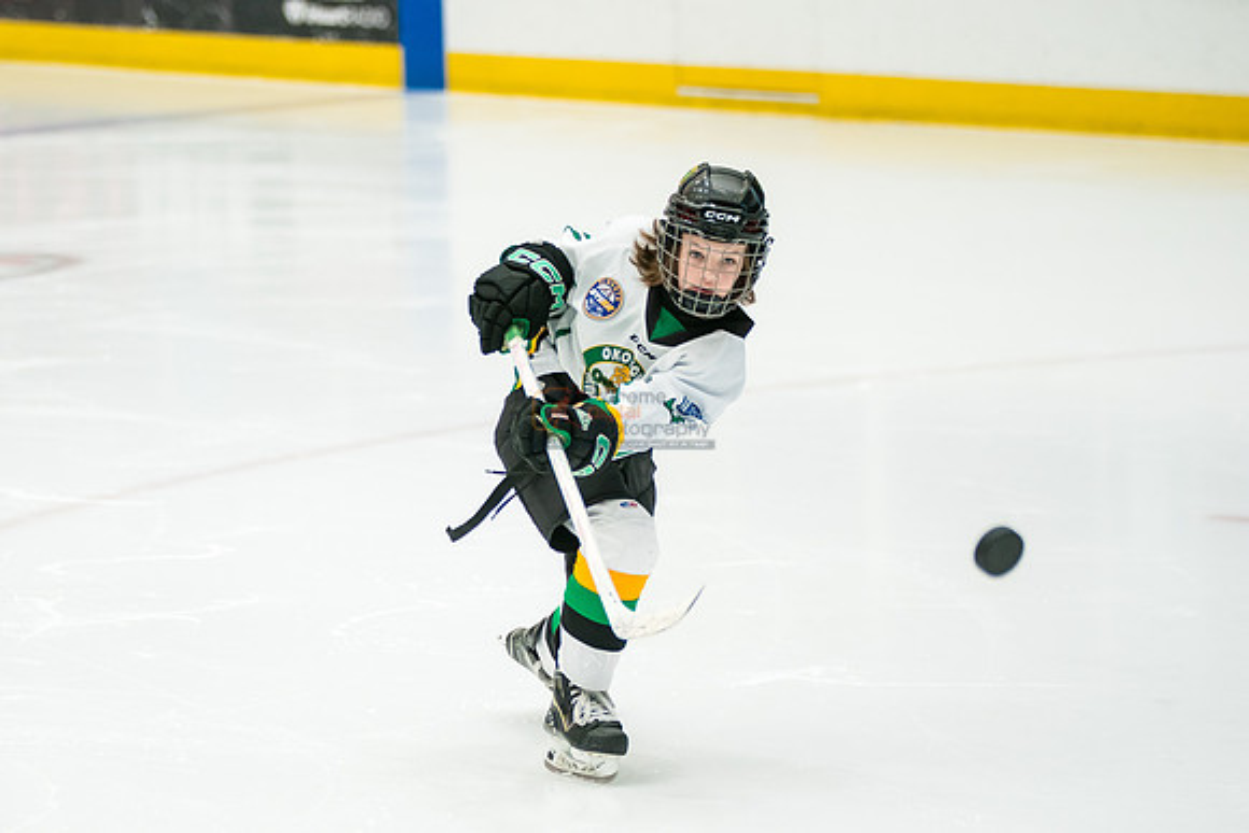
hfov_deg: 10.1
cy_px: 538
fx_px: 7037
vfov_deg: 6.8
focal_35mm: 203
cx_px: 442
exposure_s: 1/1250
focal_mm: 157
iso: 3200
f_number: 3.2
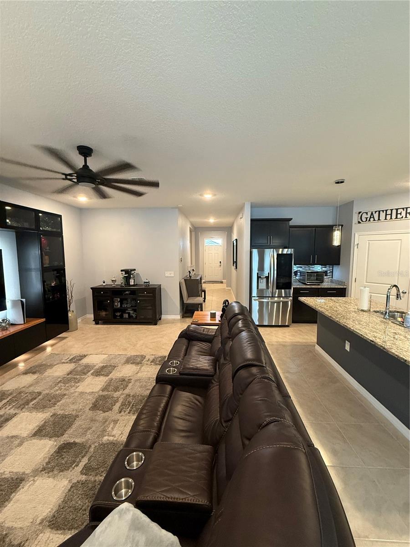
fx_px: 221
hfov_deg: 85.7
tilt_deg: -6.4
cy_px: 274
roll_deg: -0.4
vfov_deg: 102.1
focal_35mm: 14
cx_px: 205
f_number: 2.2
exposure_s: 1/60
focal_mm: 2.22
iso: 500
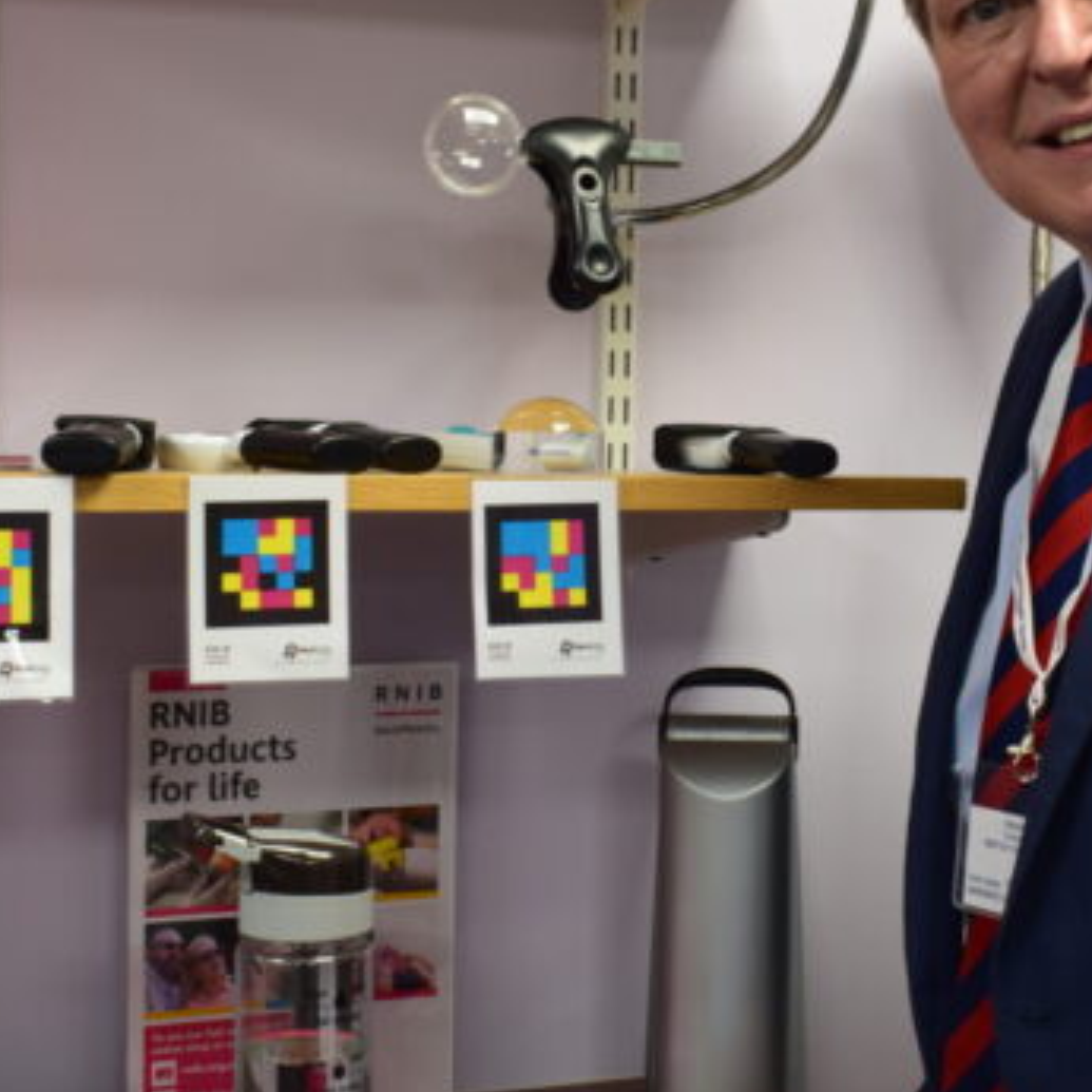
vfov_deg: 24.9
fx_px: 2463
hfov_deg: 24.9
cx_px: 720
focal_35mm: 69
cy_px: 391
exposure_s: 1/20
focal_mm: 26
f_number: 6.3
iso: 400
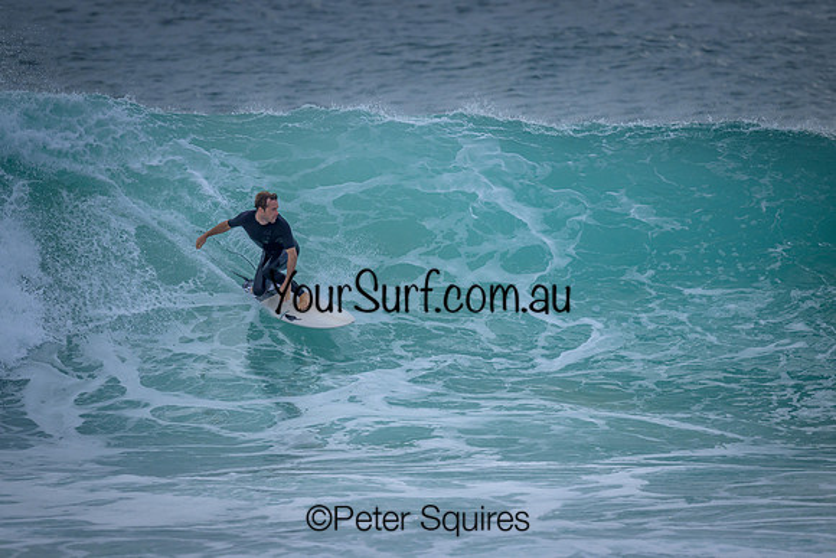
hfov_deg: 2.6
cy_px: 279
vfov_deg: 1.7
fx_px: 18581
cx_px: 418
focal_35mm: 800
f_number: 6.3
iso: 640
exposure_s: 1/2000
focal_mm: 800
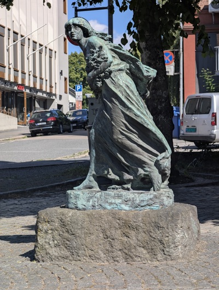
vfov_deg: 17.9
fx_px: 925
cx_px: 110
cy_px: 145
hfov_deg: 13.5
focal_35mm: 110
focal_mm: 17.91
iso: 51
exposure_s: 1/1120
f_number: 2.8
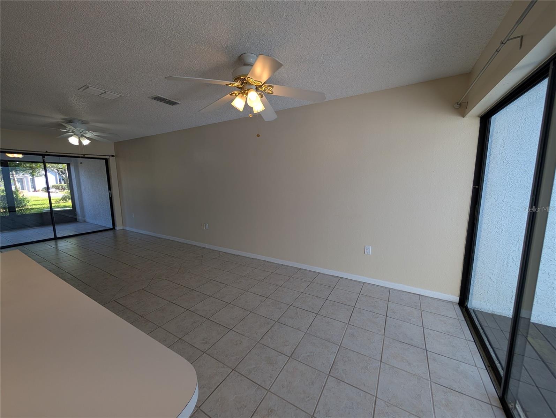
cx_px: 278
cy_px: 209
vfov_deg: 94.6
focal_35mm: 12
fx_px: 193
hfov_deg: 110.5
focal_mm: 2.02
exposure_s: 1/255
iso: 54
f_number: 1.7
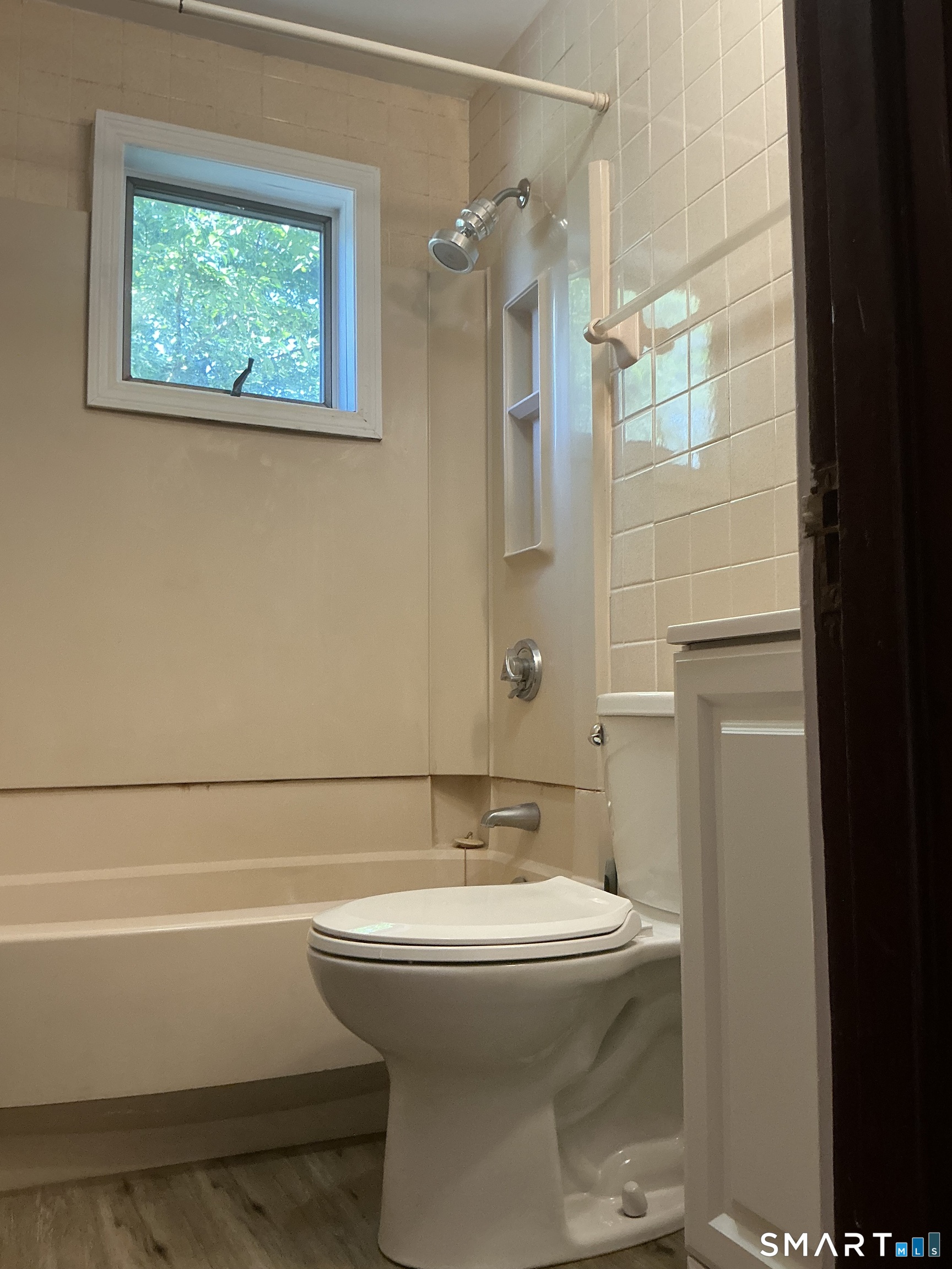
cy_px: 634
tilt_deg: +4.5
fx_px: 1027
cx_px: 476
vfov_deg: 63.4
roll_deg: +0.0
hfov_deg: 49.7
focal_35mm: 28
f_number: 1.8
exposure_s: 1/60
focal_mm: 3
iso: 160
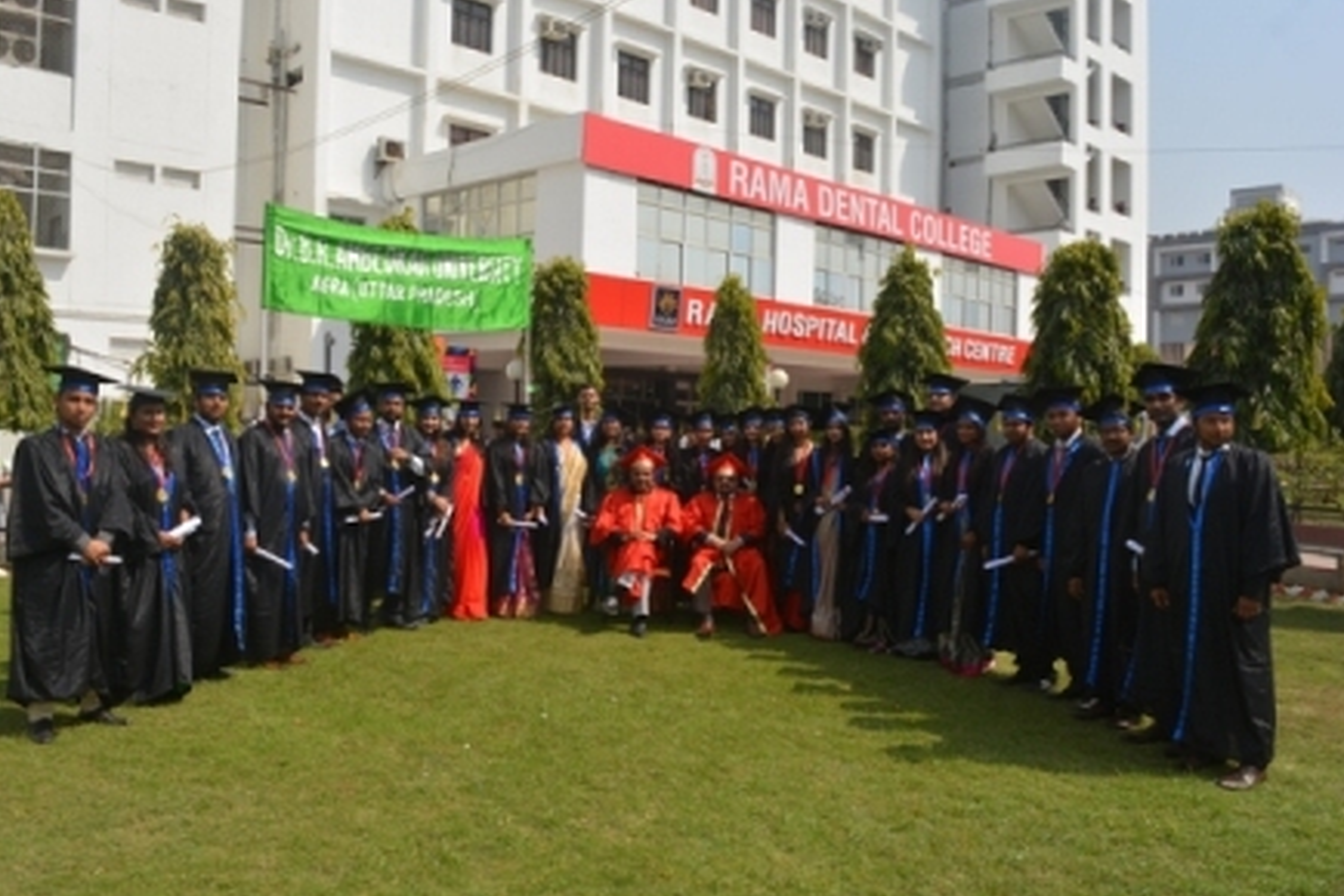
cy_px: 448
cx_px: 655
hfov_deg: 60.3
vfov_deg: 42.3
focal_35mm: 31
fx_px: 1157
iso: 100
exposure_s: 1/200
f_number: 9
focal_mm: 20
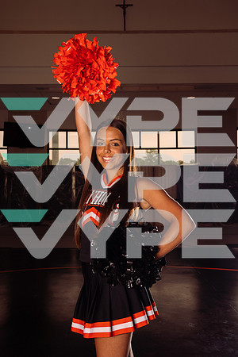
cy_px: 178
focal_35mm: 39
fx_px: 387
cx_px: 119
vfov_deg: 49.6
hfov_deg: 34.2
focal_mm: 39
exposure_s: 1/200
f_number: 5.6
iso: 100
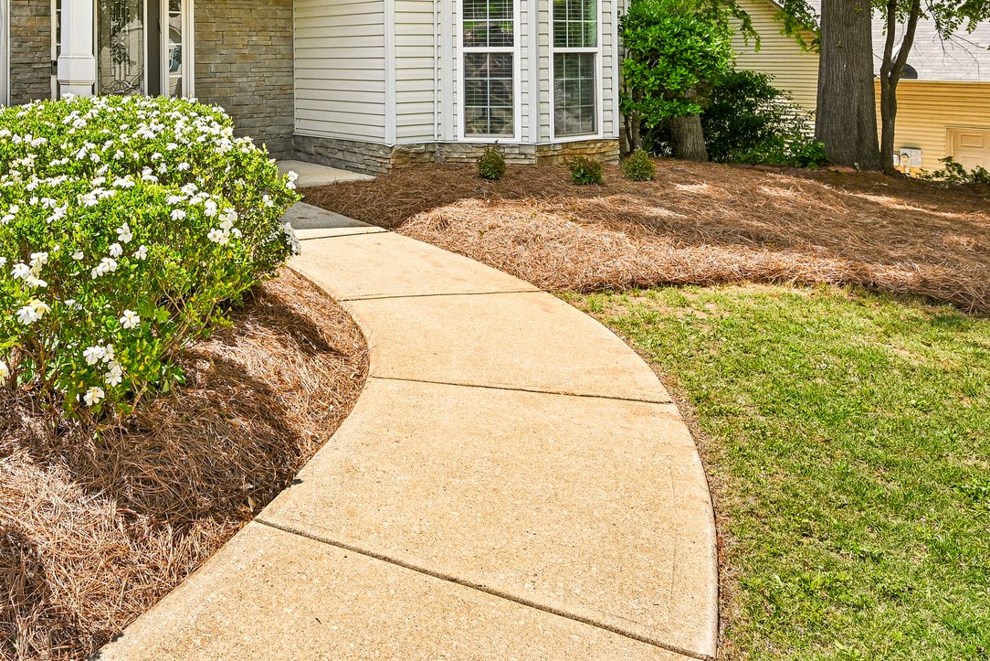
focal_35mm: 34
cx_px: 207
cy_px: 51
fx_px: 935
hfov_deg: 52.4
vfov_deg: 36.2
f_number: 8
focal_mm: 18
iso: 100
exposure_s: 1/200
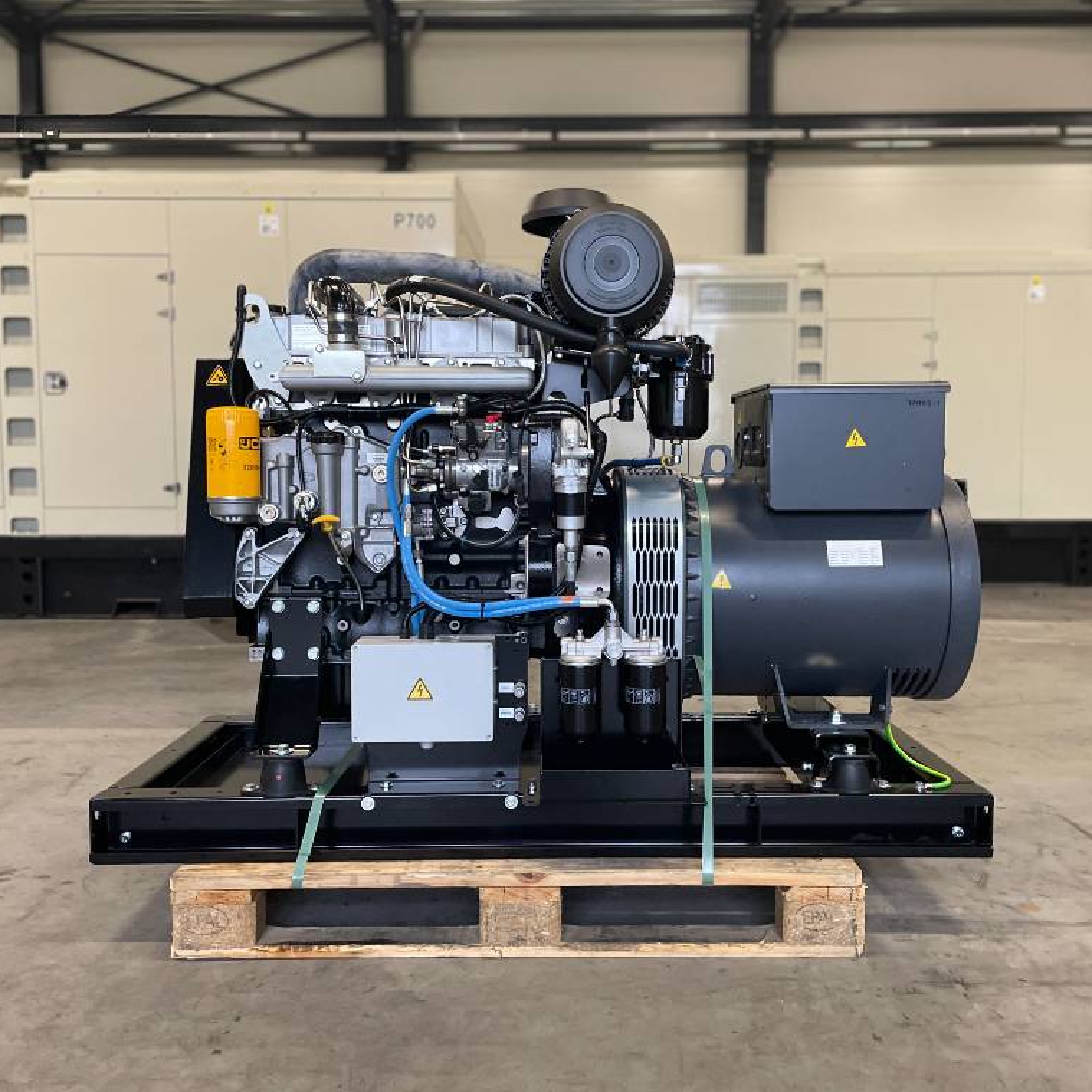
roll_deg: +0.5
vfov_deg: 52.5
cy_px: 551
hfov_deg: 52.5
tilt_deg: -5.1
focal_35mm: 31
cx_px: 568
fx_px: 1106
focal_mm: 4.2
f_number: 1.6
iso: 400
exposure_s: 1/50
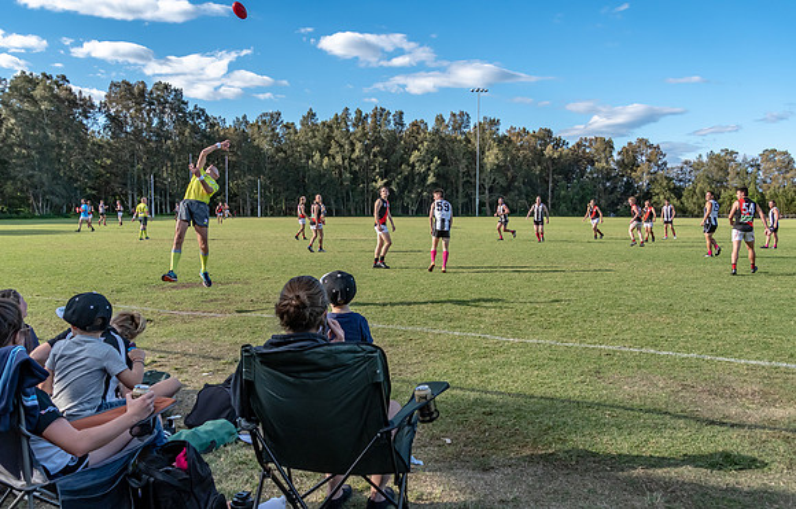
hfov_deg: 60.2
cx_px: 398
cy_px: 265
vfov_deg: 40.7
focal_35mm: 31
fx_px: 686
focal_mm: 21
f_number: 6.3
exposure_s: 1/2000
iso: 800
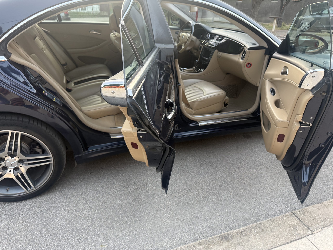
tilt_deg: -26.4
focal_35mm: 24
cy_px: 125
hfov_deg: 71.6
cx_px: 166
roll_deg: -0.7
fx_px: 231
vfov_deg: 56.8
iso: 160
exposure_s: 1/121
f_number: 1.78
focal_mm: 6.76
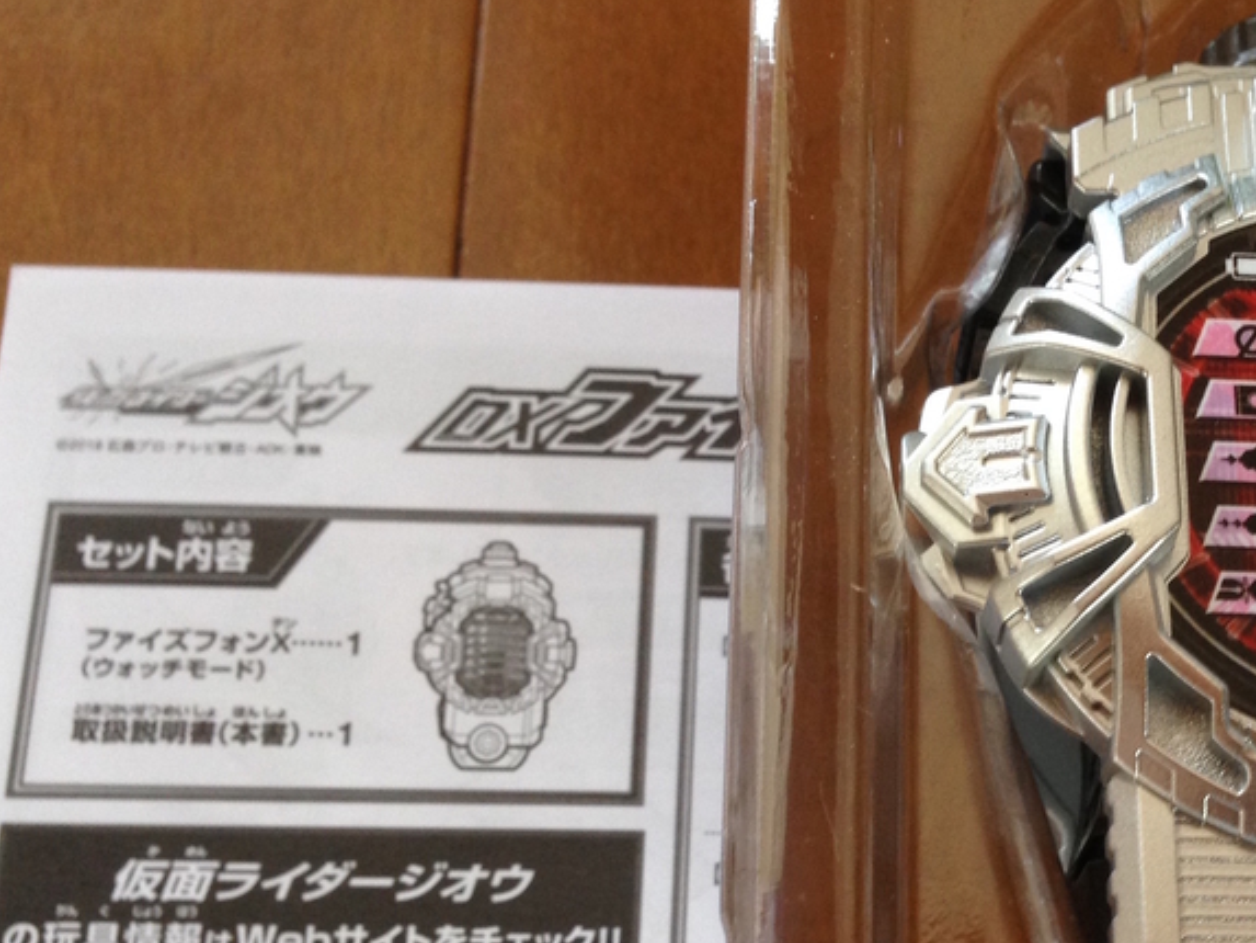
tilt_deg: -67.9
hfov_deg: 31.8
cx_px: 1008
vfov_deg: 24.6
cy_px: 671
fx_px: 2141
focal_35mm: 59
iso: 100
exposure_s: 1/20
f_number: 2.4
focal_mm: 4.12
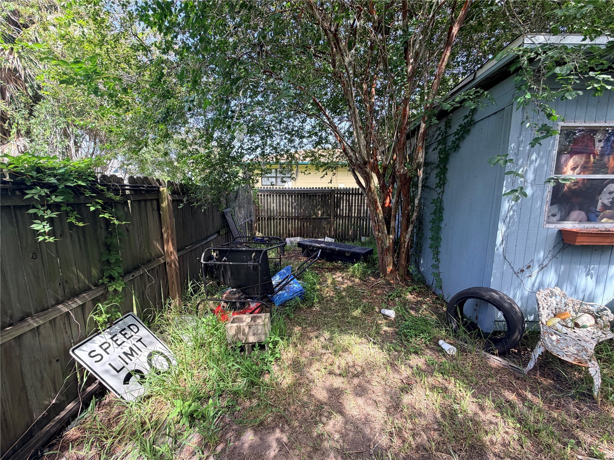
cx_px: 307
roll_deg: +0.4
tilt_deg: -9.5
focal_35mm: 14
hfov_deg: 102.1
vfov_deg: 85.7
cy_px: 230
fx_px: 248
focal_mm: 2.22
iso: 50
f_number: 2.2
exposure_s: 1/121
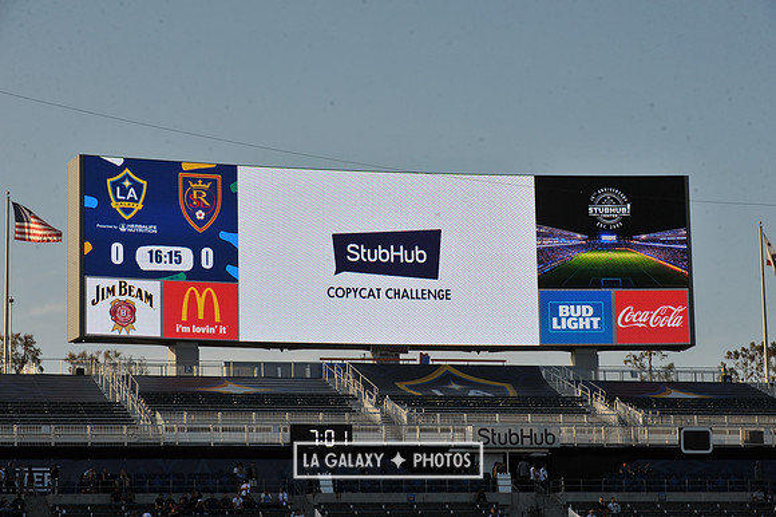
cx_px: 388
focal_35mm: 110
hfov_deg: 18.6
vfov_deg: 12.4
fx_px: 2370
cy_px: 258
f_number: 13
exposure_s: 1/640
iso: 400
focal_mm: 110
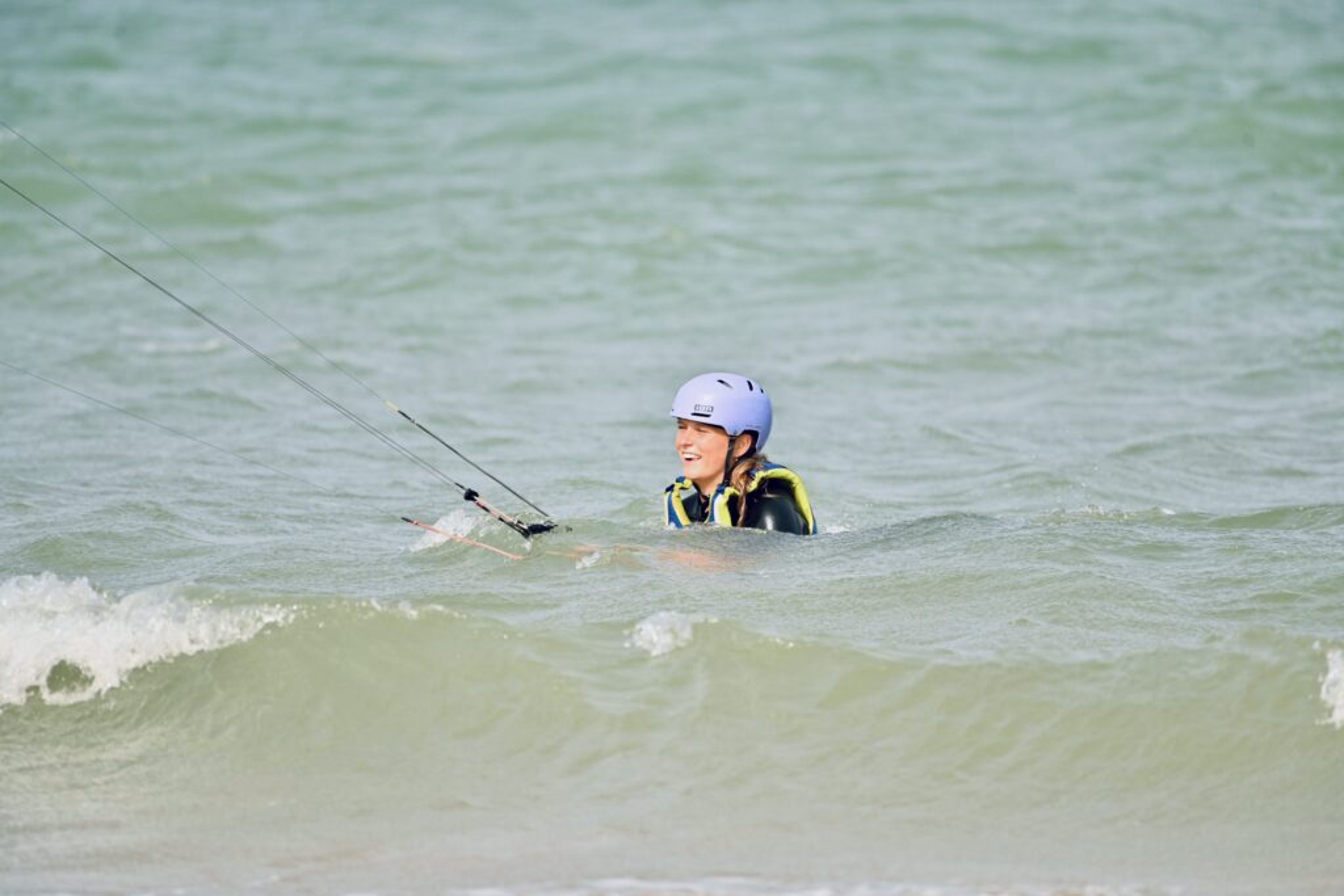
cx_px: 672
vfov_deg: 2.8
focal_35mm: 500
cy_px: 448
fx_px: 18668
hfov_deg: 4.1
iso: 200
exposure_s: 1/1000
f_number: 5.6
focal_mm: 500
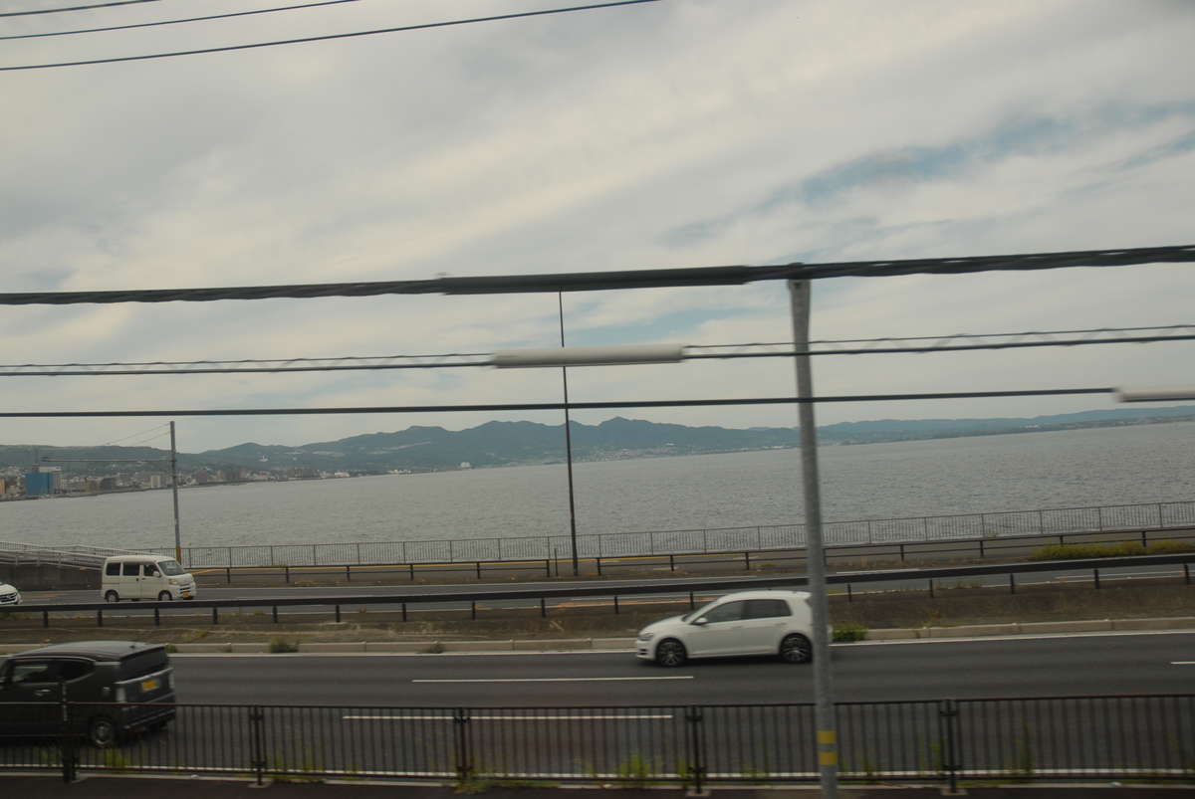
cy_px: 400
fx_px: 1097
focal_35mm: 33
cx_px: 598
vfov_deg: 40.1
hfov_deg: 57.2
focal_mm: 22
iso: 160
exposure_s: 1/400
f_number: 4
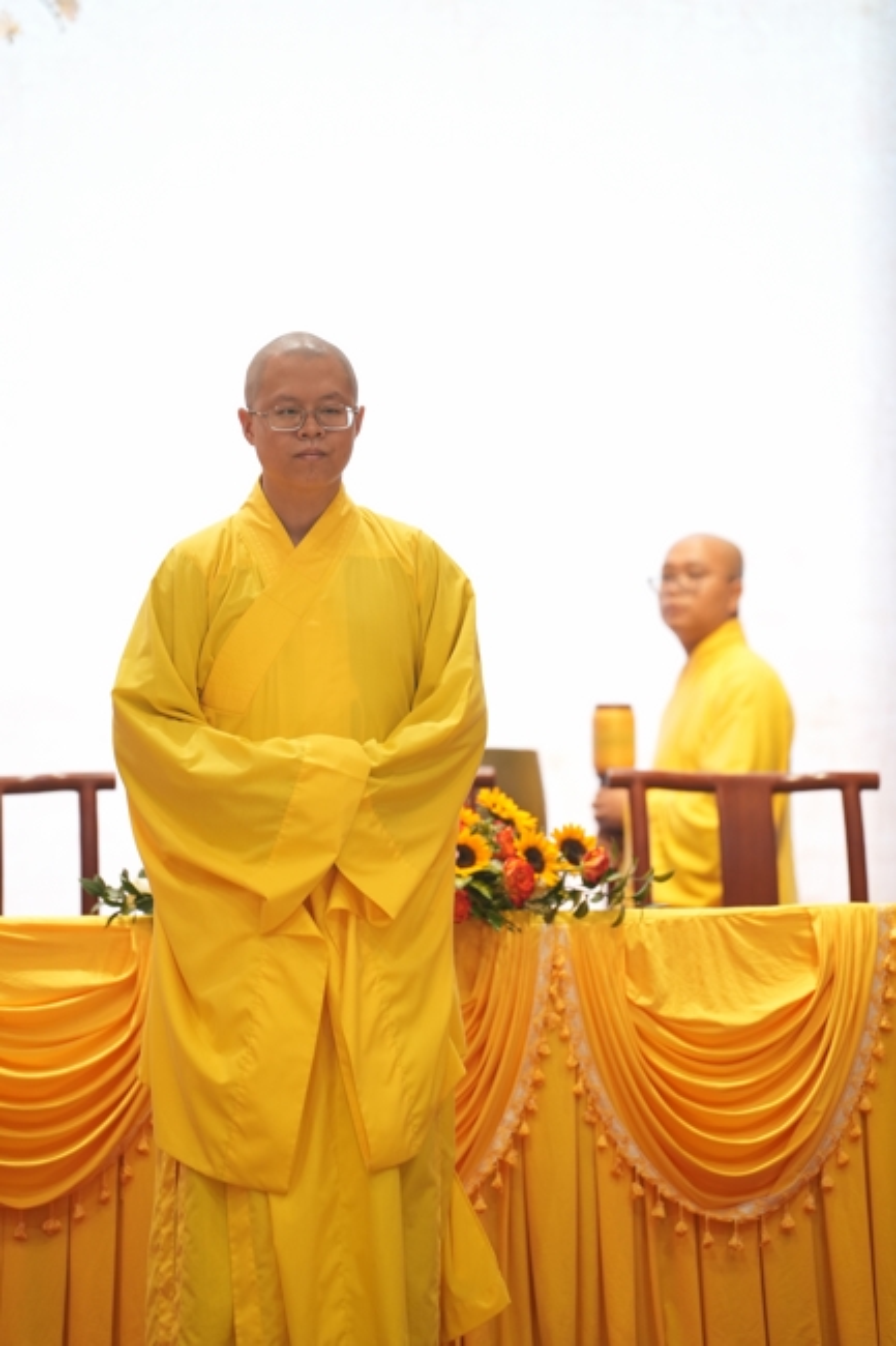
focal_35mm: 150
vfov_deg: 13.7
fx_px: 5603
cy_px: 673
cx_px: 448
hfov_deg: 9.1
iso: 800
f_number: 2.8
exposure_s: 1/80
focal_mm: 150
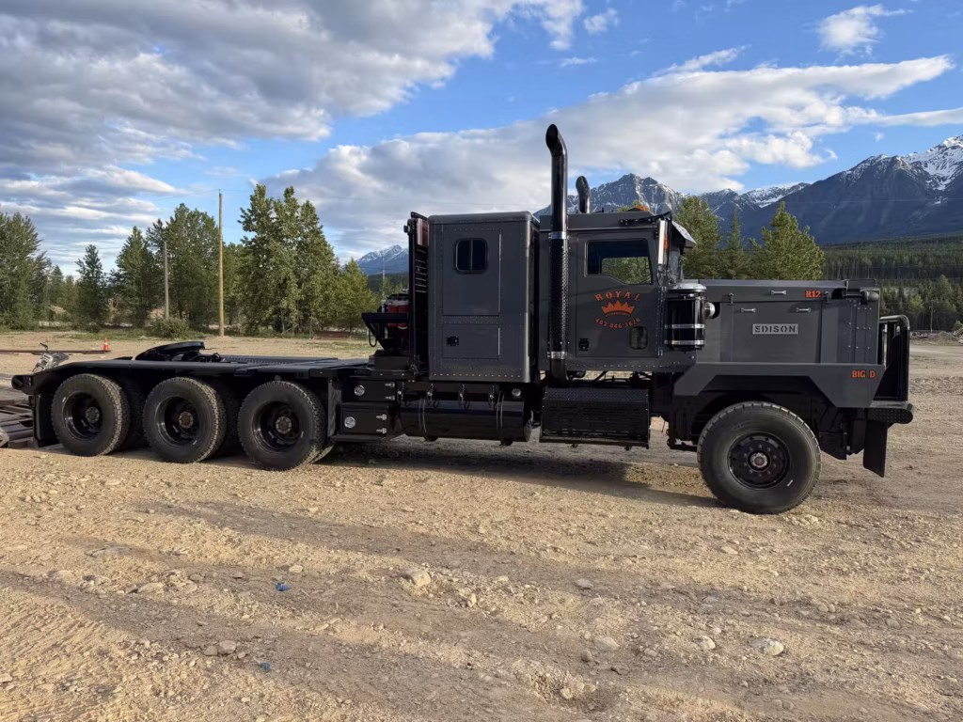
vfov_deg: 56.8
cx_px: 482
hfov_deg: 71.6
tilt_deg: -3.9
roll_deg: -0.7
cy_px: 361
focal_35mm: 24
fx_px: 668
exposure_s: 1/1314
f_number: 1.78
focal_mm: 6.76
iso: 80
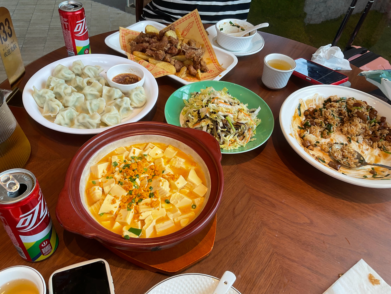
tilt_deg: -47.5
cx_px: 196
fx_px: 328
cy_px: 147
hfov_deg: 61.7
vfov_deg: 48.2
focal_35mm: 29
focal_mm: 3
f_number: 1.8
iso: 20
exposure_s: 1/120
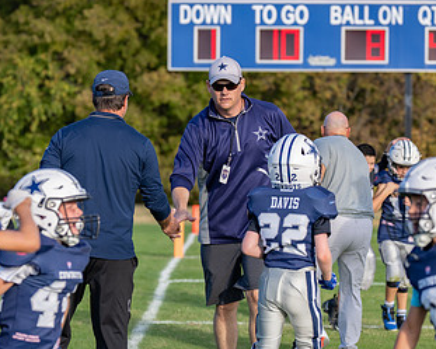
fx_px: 2285
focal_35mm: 177
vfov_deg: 8.7
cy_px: 219
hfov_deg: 10.9
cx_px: 167
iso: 160
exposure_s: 1/1250
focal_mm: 94
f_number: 2.8
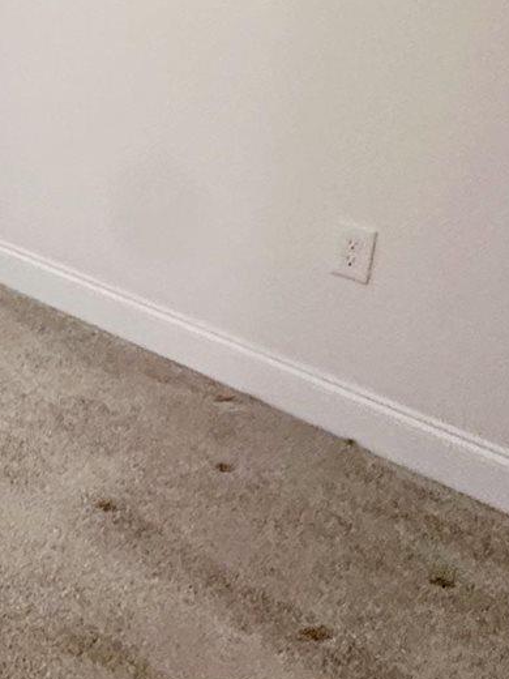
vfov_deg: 30.2
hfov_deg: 16.5
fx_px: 1216
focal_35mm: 62
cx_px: -564
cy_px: 102
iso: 250
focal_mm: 2.22
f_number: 2.2
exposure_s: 1/60
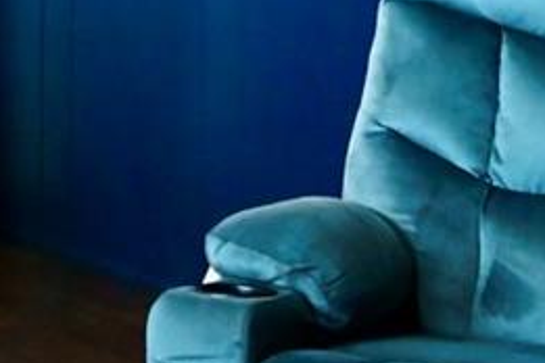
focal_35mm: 243
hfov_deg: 8.2
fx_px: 3678
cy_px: -302
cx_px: -340
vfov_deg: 5.6
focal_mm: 31
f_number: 4.5
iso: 3200
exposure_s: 1/80
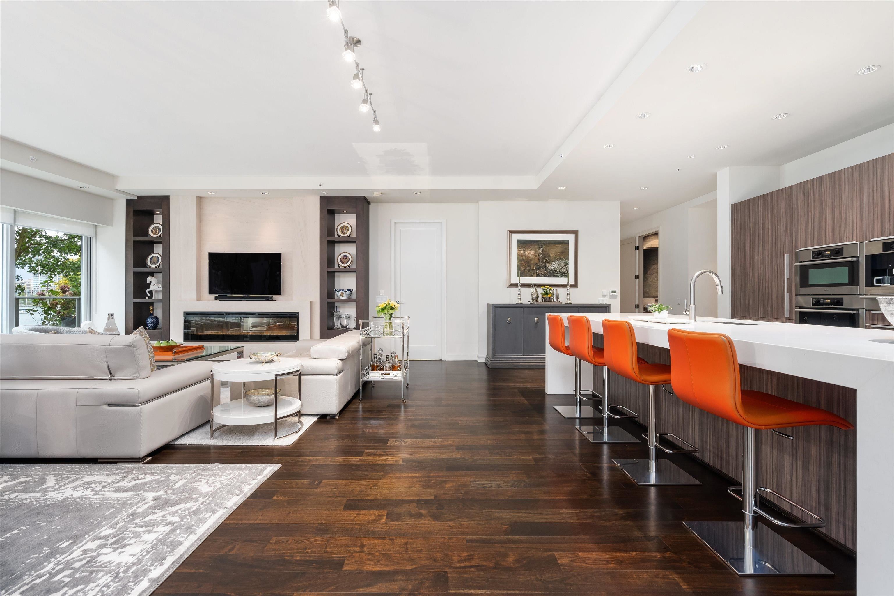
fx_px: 397
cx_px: 447
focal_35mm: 16
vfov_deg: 73.7
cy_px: 298
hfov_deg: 96.7
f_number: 8
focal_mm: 16
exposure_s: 2.5
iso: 320
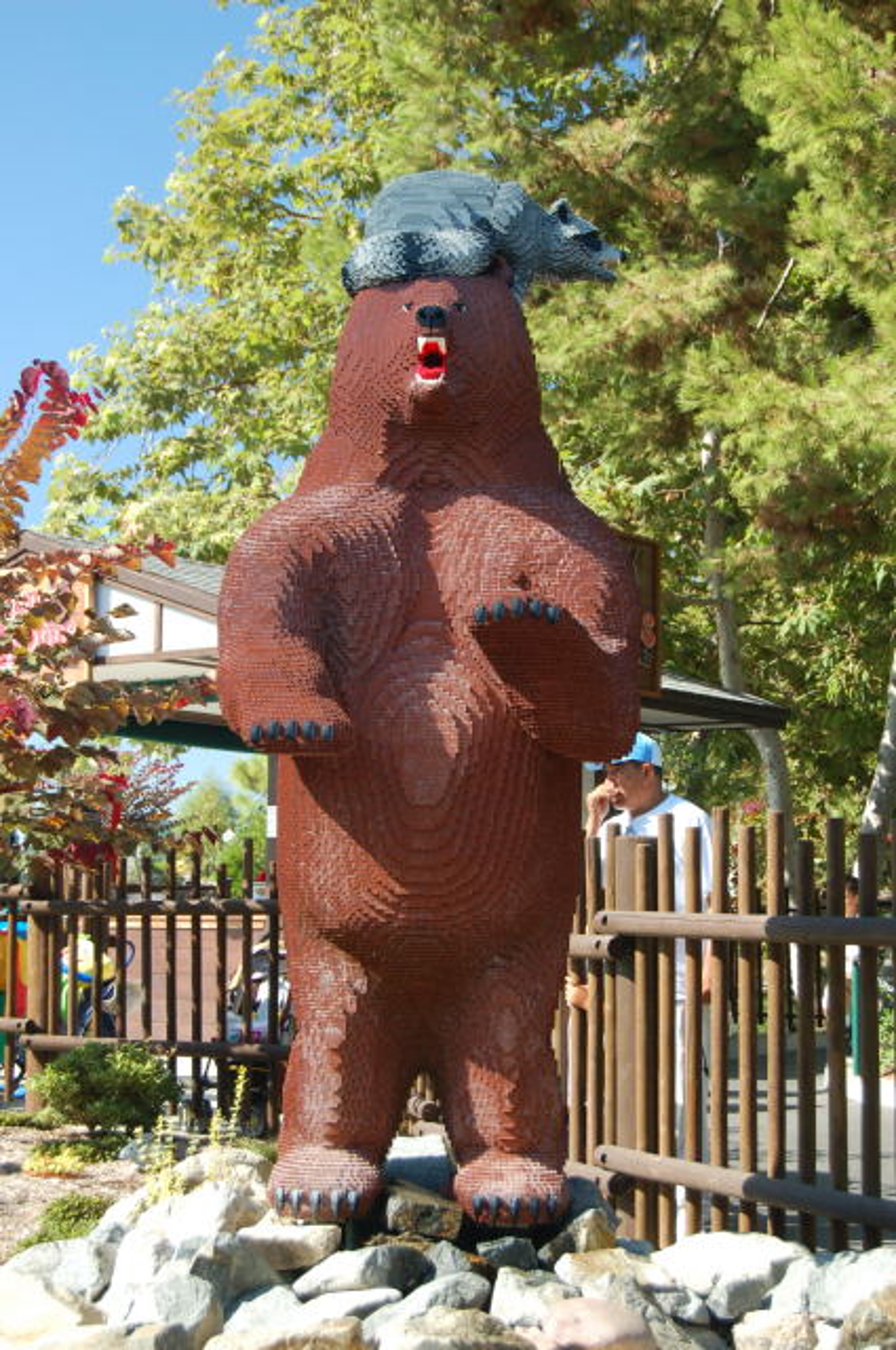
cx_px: 448
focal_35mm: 60
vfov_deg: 33.4
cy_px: 675
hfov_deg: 22.6
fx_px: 2246
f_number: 5.6
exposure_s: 1/125
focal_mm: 40
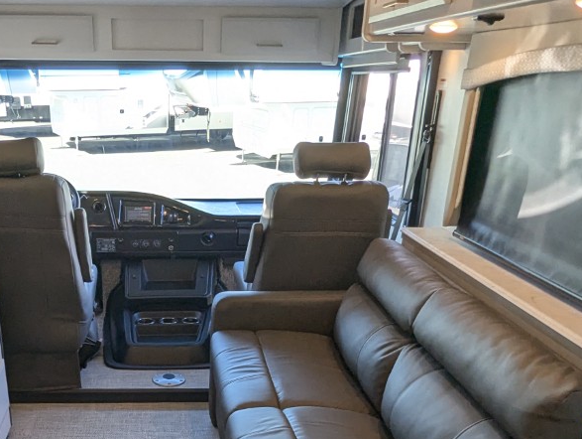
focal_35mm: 38
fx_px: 640
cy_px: 394
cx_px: 173
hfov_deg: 47.7
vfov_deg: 35.6
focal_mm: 2.35
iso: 100
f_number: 2.2
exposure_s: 1/152
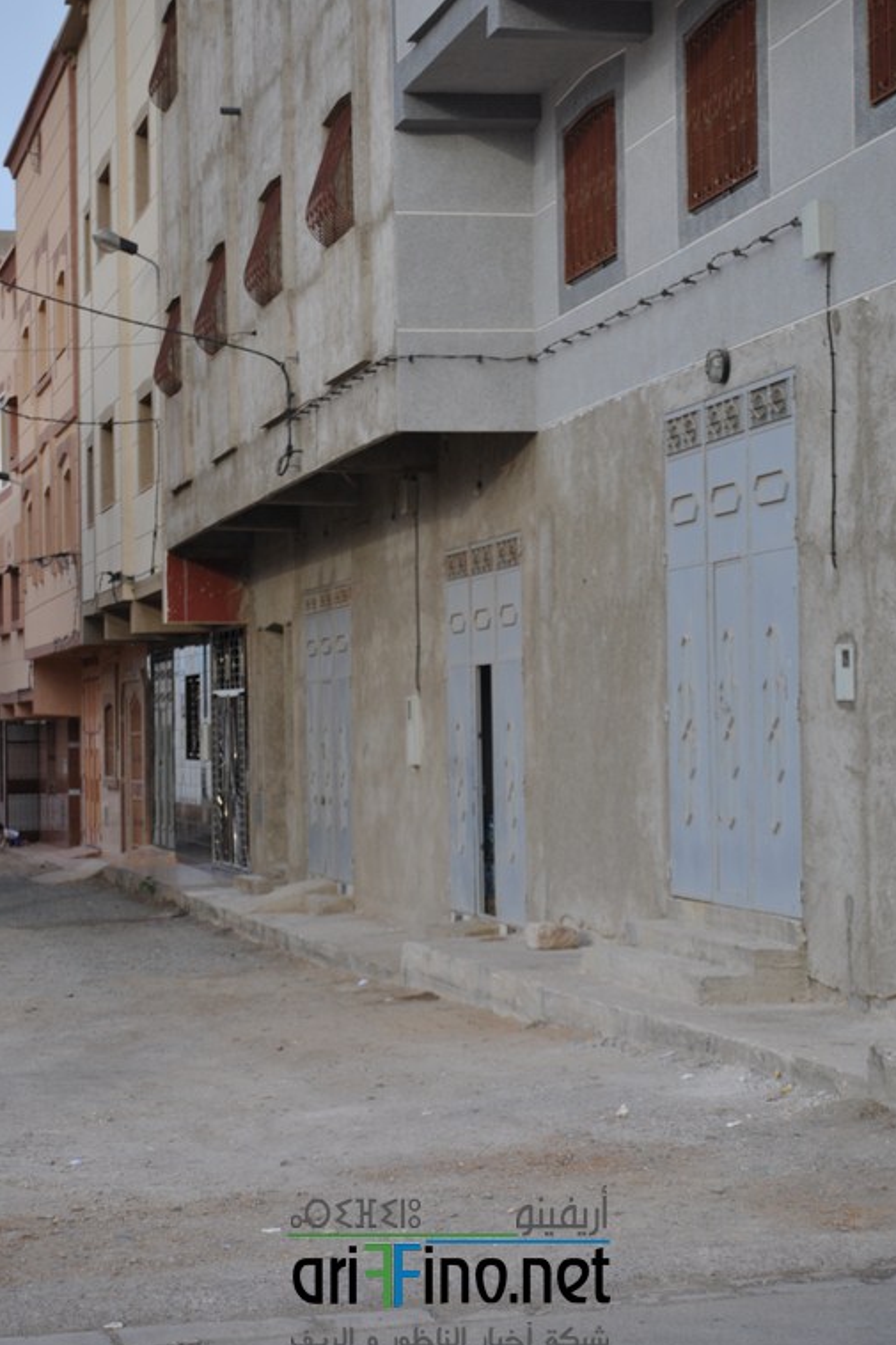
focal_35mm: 84
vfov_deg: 24.3
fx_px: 3119
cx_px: 449
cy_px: 674
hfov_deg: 16.3
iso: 200
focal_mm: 55
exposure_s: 1/125
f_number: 5.6
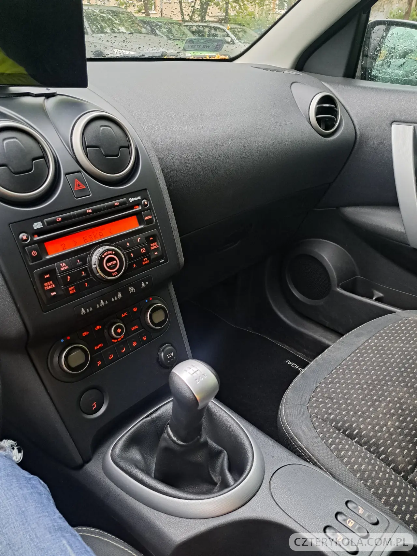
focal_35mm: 24
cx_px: 208
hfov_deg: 56.8
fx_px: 386
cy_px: 278
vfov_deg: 71.6
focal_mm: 5.23
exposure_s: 1/33
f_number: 1.8
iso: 400
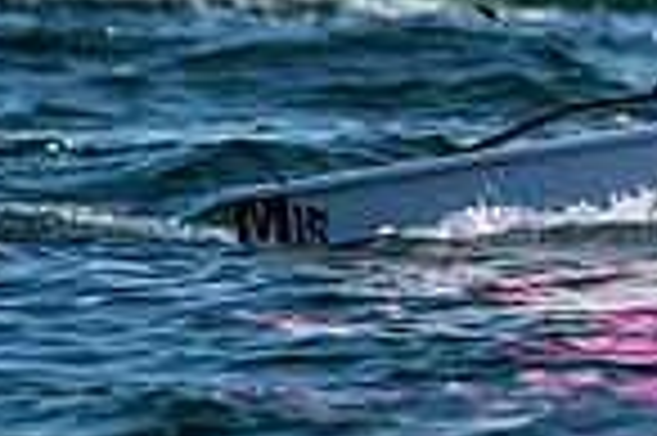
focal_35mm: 1892
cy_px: -182
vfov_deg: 0.7
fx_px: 34490
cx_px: 1274
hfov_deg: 1.1
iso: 200
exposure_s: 1/4000
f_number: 5
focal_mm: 300
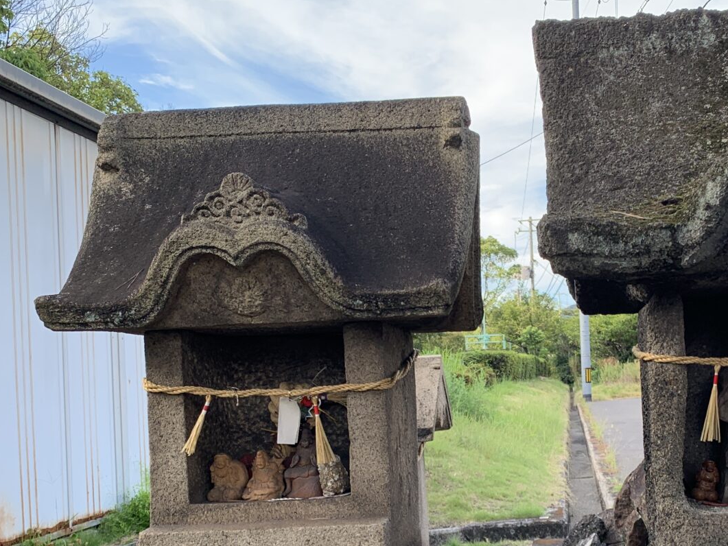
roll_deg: +3.3
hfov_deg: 38.0
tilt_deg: -3.5
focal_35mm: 49
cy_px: 402
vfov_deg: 29.3
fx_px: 1031
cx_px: 539
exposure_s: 1/333
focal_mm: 4.25
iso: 25
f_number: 1.8
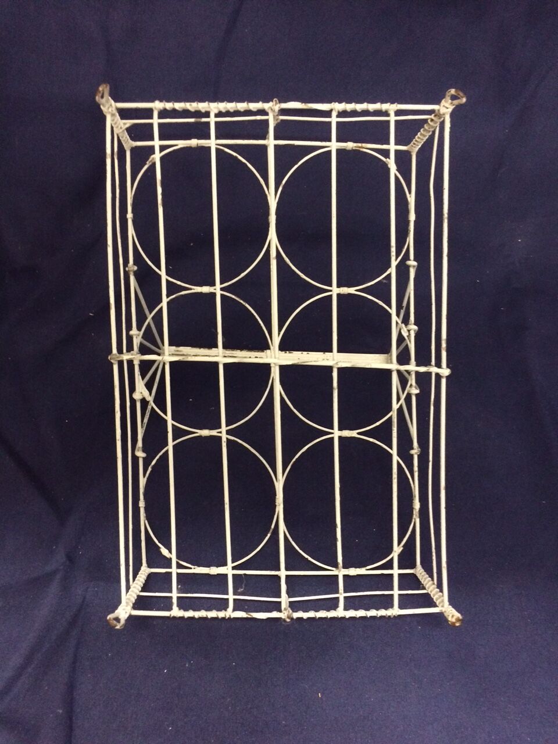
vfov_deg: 61.7
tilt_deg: -57.0
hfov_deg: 48.2
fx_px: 623
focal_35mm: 29
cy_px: 372
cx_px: 279
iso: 320
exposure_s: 1/20
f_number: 2.2
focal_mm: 4.15
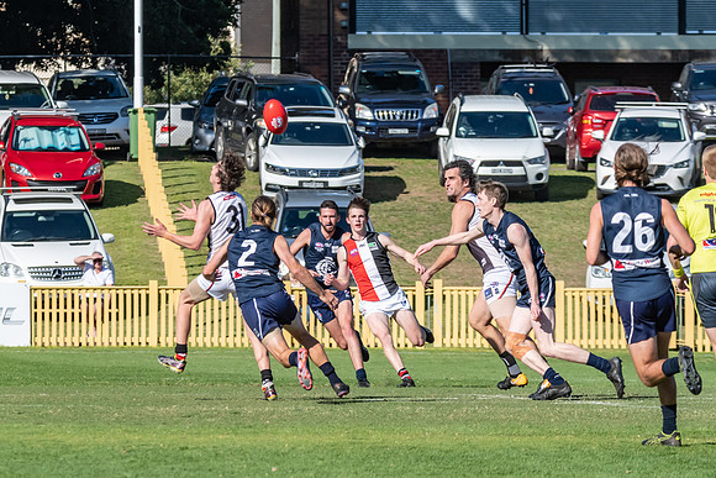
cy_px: 221
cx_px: 249
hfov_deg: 4.4
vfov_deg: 2.9
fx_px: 9336
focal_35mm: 469
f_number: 10
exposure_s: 1/3200
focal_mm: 240
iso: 800
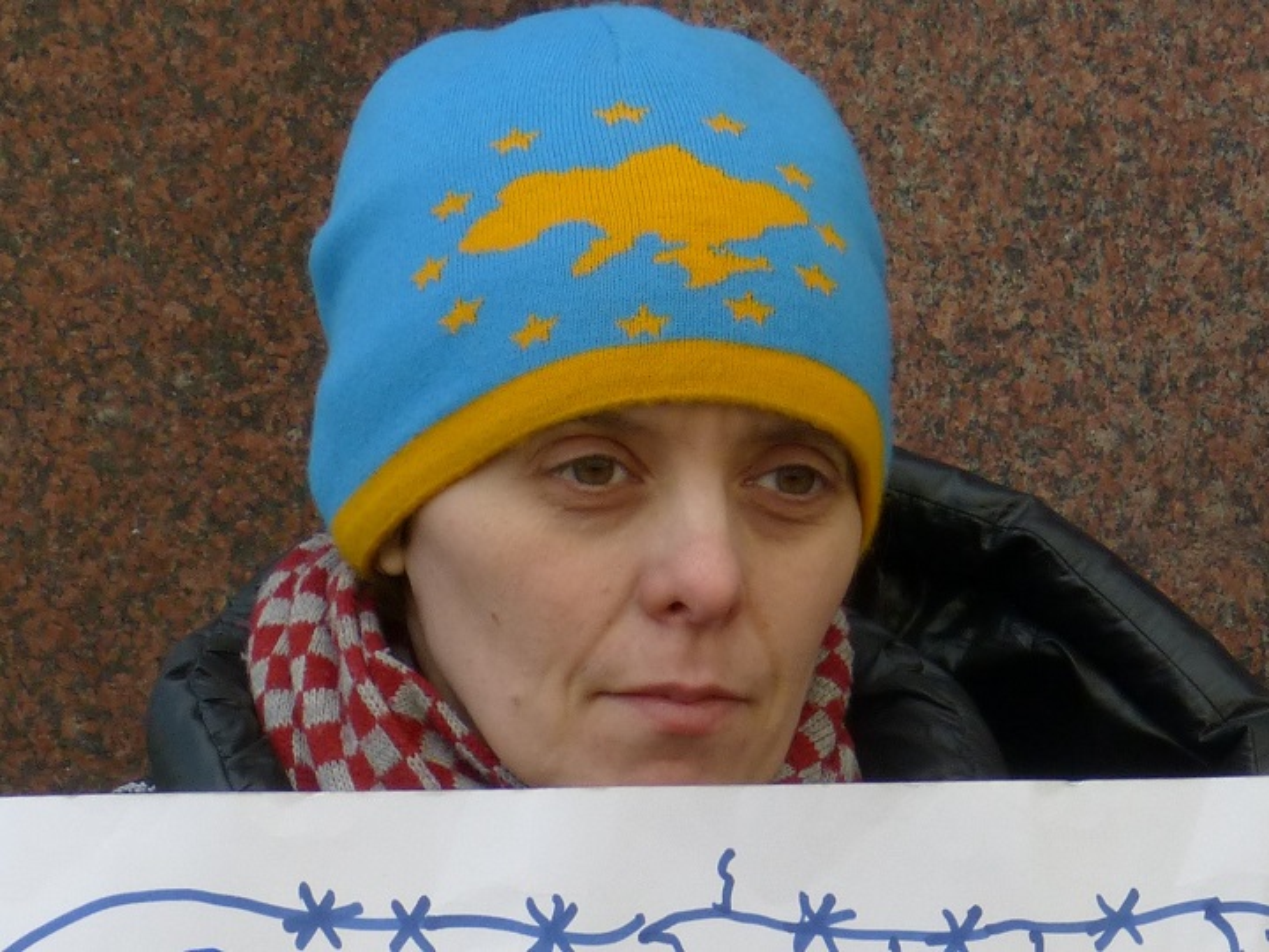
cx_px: 634
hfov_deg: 16.1
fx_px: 4472
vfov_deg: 12.1
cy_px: 476
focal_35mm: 122
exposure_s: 1/320
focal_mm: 21.9
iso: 100
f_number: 4
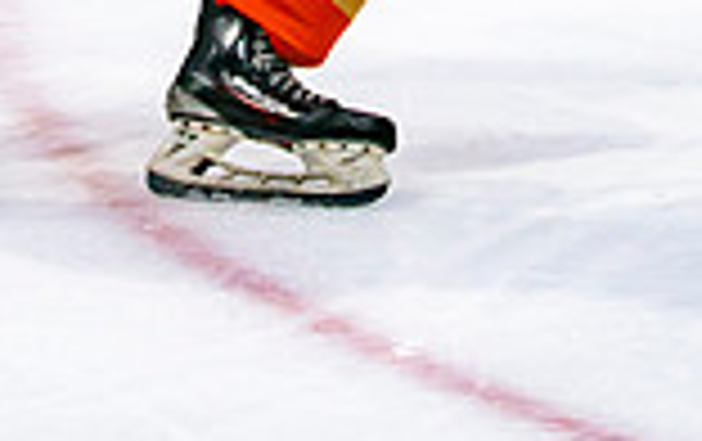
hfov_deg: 5.9
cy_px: -686
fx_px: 6763
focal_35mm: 353
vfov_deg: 3.7
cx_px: 133
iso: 640
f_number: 2.8
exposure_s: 1/640
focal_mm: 70
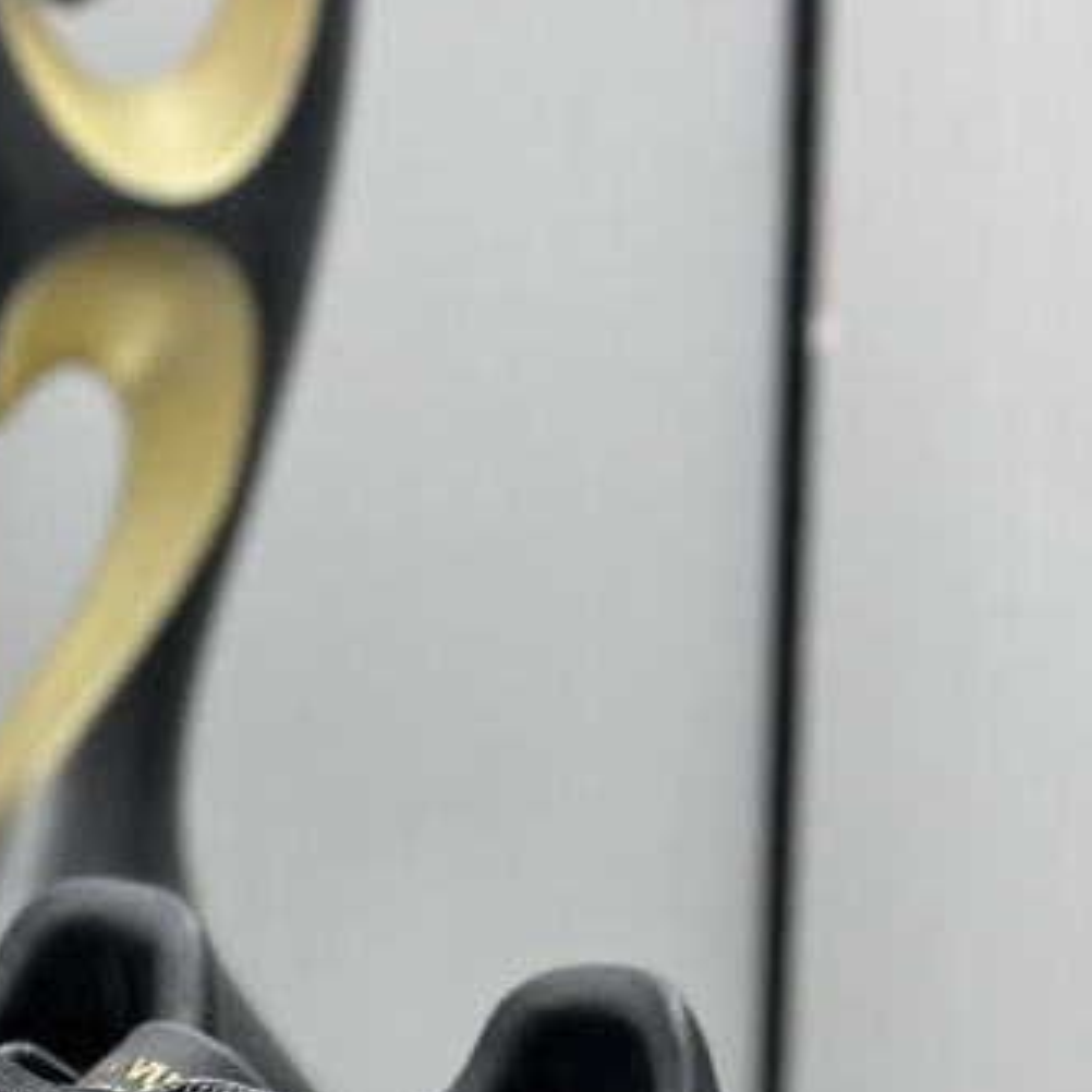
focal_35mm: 183
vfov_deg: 9.4
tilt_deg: -14.6
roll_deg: +0.8
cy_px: 1455
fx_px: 6531
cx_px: -219
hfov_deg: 9.4
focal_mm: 6.86
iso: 200
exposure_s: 1/100
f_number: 1.78
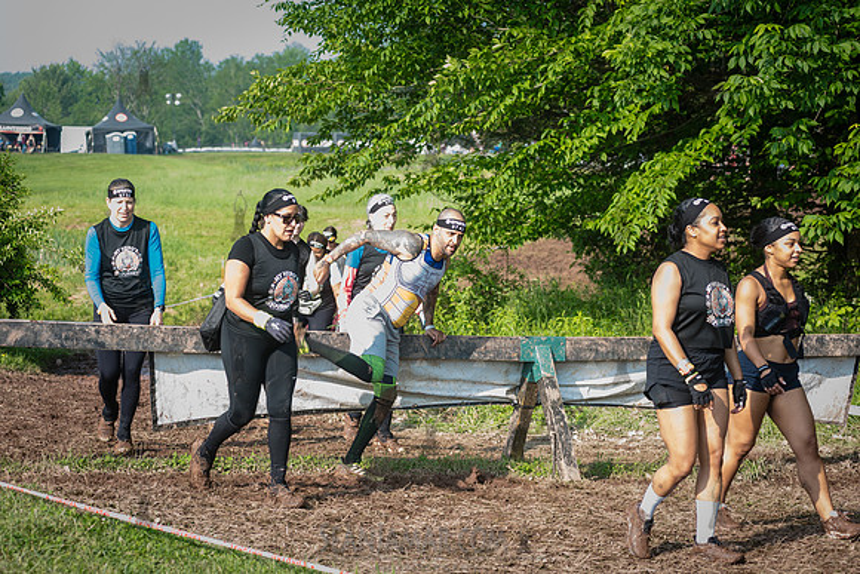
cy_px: 287
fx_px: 1911
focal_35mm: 80
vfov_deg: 17.1
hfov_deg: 25.4
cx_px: 430
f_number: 4.5
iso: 250
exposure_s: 1/200
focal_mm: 80
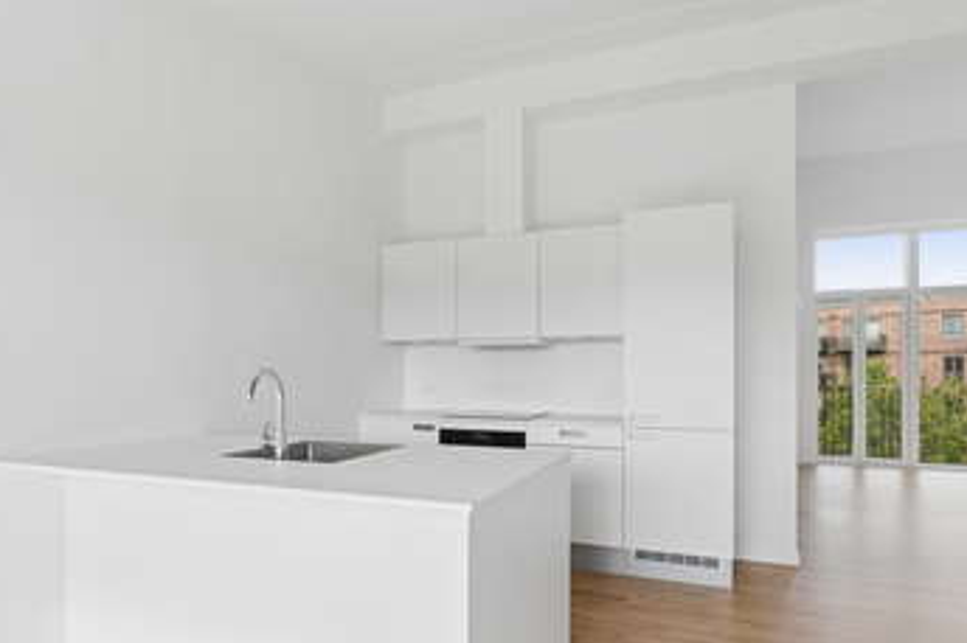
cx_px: 531
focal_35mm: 22
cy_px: 365
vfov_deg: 57.0
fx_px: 591
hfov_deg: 78.4
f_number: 8
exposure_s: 1/100
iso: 200
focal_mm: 12
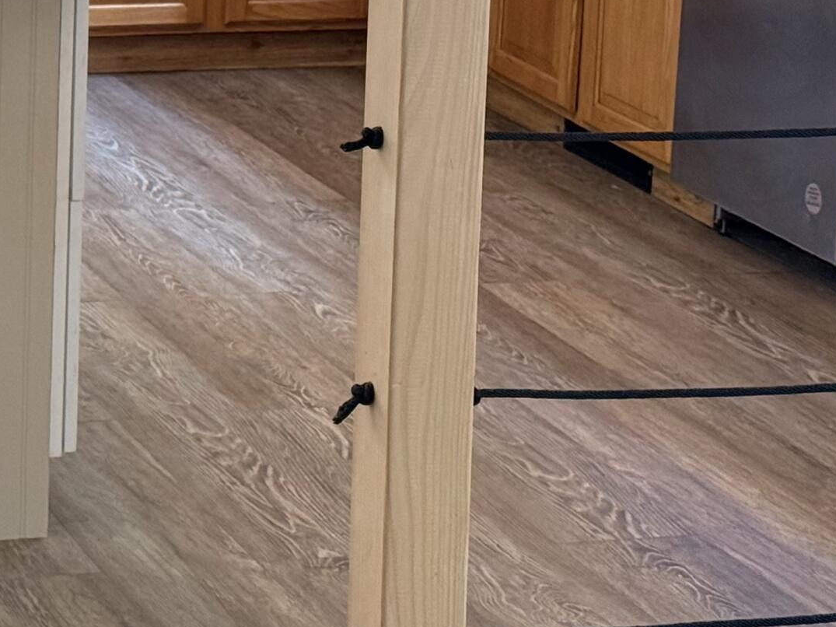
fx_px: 3236
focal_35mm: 134
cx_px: -191
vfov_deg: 10.9
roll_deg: -0.7
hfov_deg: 14.2
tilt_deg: -9.8
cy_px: -106
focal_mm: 6.76
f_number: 1.78
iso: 125
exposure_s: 1/70
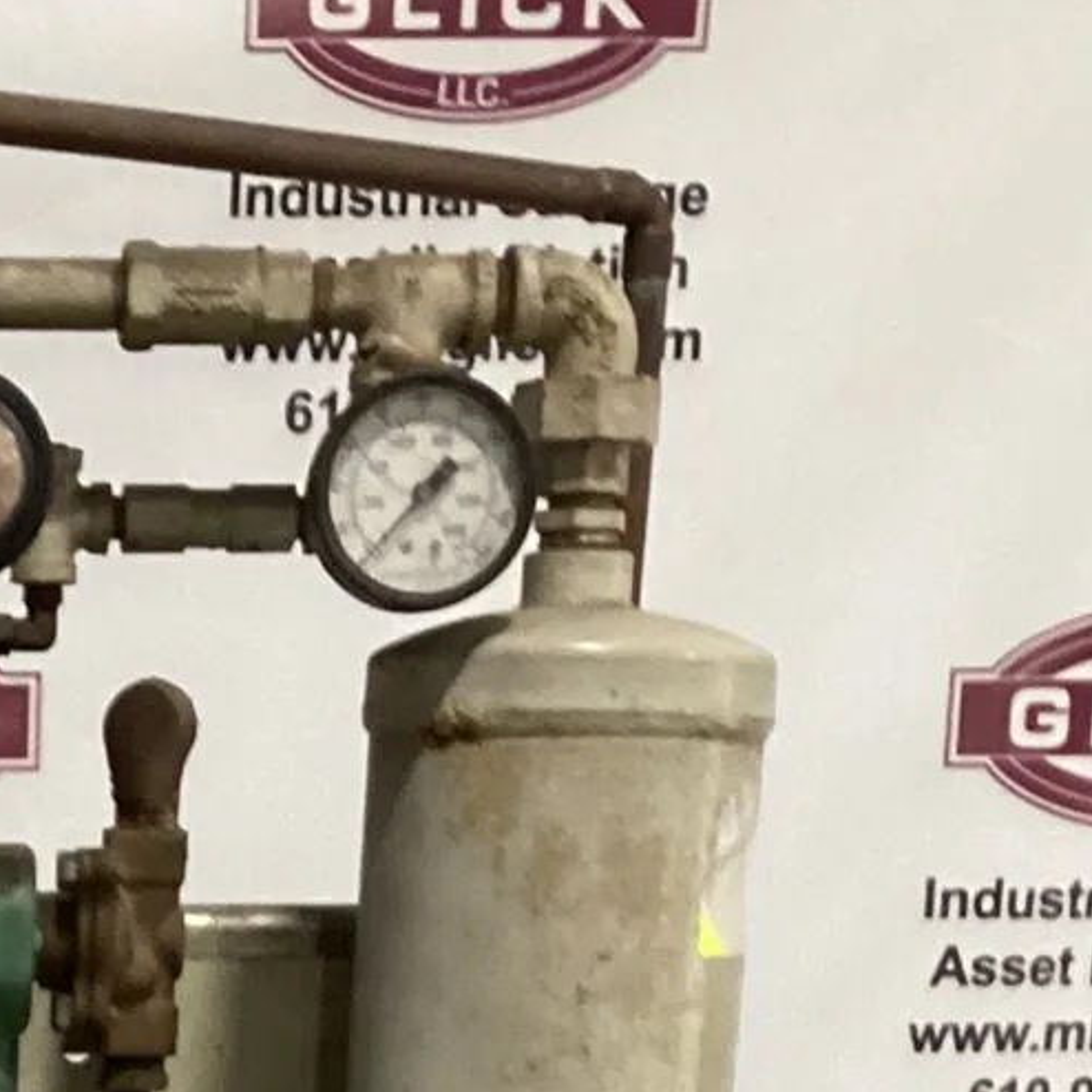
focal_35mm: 111
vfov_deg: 13.6
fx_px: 3962
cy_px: 2104
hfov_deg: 15.1
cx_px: -256
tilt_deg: -16.6
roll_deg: +0.7
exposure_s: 1/50
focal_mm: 3.3
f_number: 2.4
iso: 250
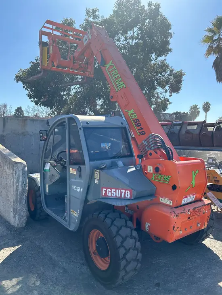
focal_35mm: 26
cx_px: 111
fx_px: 222
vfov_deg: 67.3
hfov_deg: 53.1
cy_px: 148
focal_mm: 5.7
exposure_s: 1/2008
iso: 50
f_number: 1.5
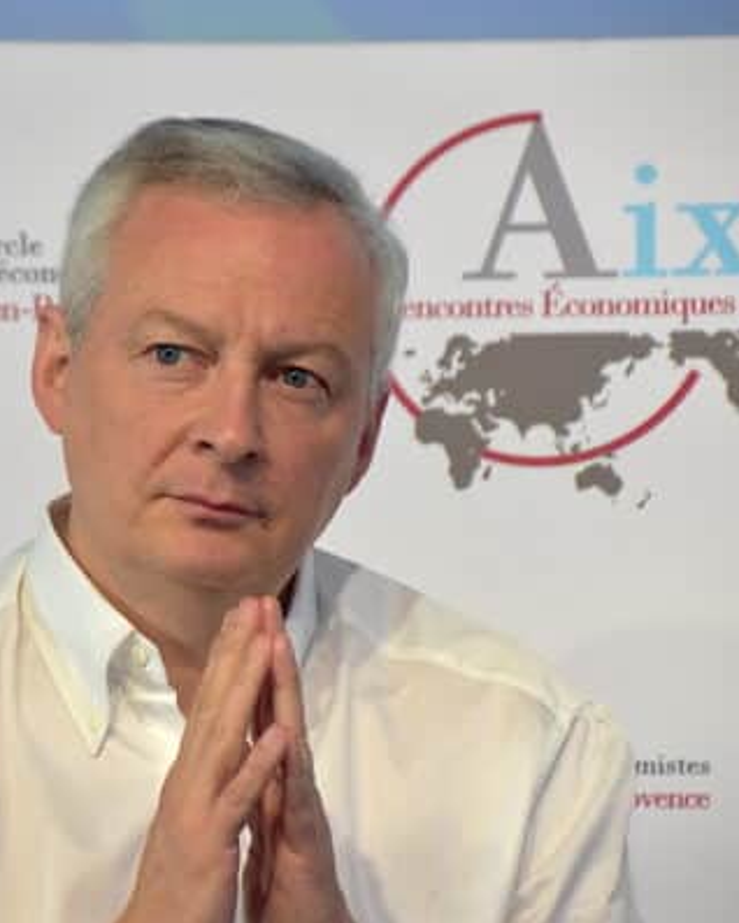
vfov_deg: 5.7
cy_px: 463
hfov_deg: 4.6
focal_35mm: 340
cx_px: 156
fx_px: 9288
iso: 1100
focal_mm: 160
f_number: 6
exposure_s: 1/250
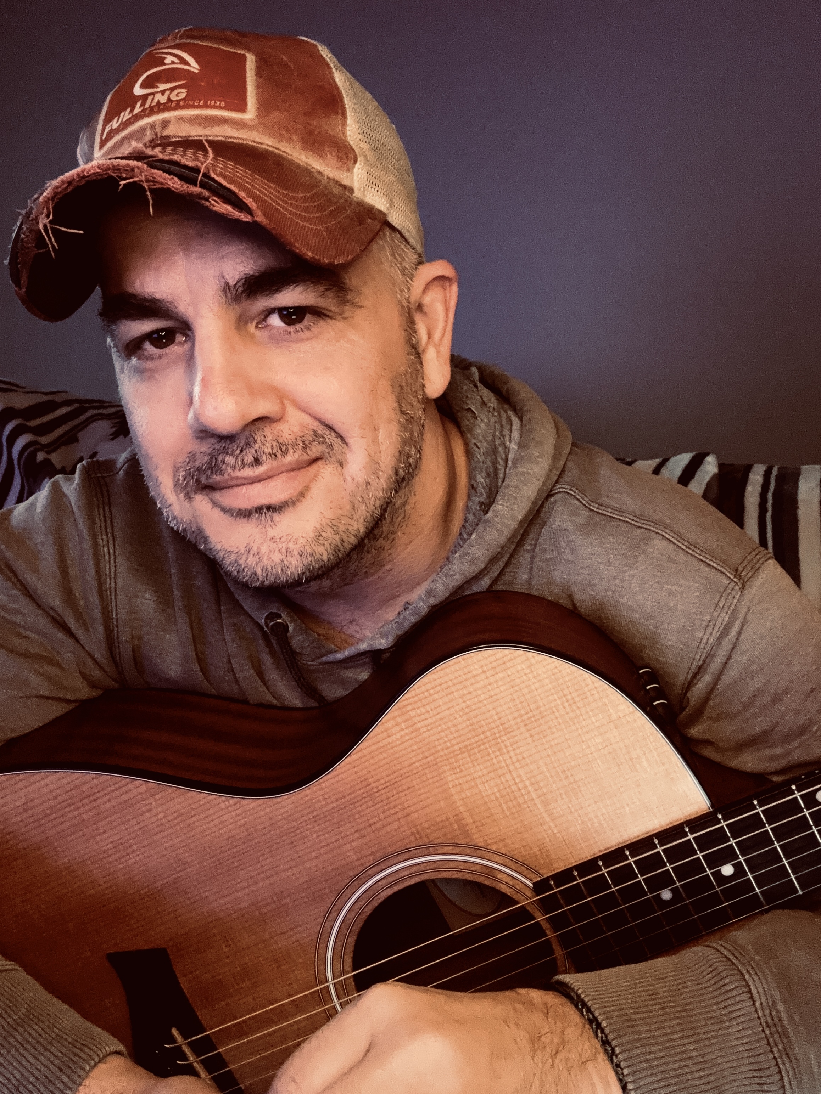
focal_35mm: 30
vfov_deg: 60.0
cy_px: 547
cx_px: 410
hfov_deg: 46.8
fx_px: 949
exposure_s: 1/30
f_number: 1.9
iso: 400
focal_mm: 2.69
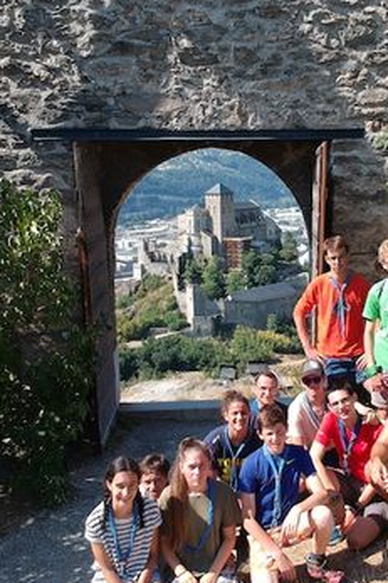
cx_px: 314
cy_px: 286
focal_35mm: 45
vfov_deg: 43.6
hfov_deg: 29.1
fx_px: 728
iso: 100
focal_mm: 4.49
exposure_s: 1/640
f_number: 2.6
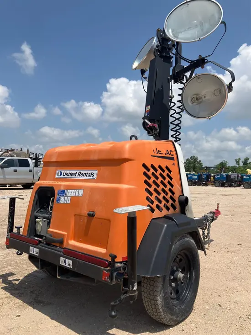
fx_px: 271
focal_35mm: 28
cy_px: 168
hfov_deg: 49.8
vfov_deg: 63.4
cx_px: 126
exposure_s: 1/2857
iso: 32
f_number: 1.8
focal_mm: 3.99
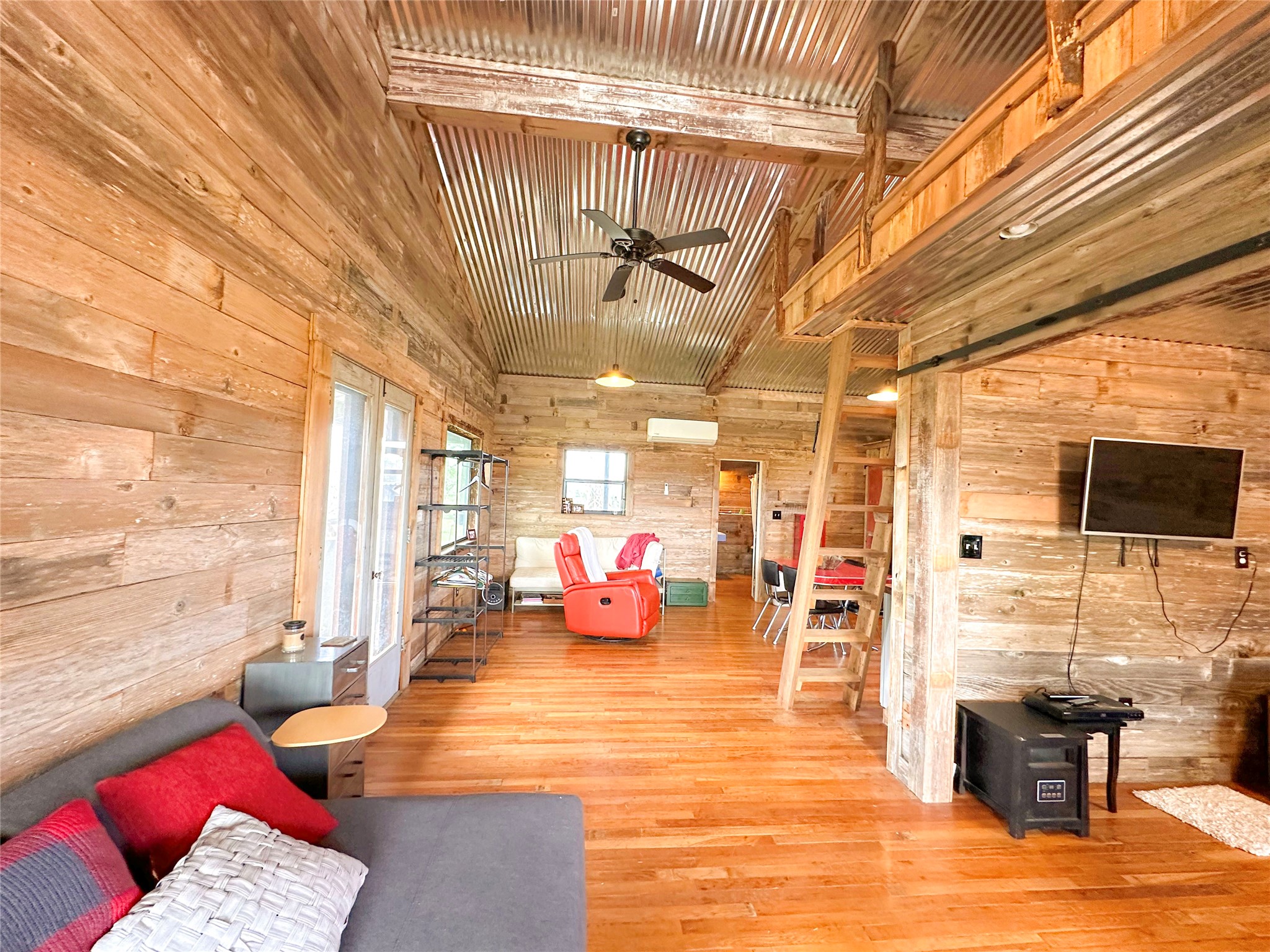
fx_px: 514
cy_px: 476
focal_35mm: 14
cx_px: 635
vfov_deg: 85.7
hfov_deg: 102.1
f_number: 2.2
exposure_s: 1/60
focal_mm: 2.22
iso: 250
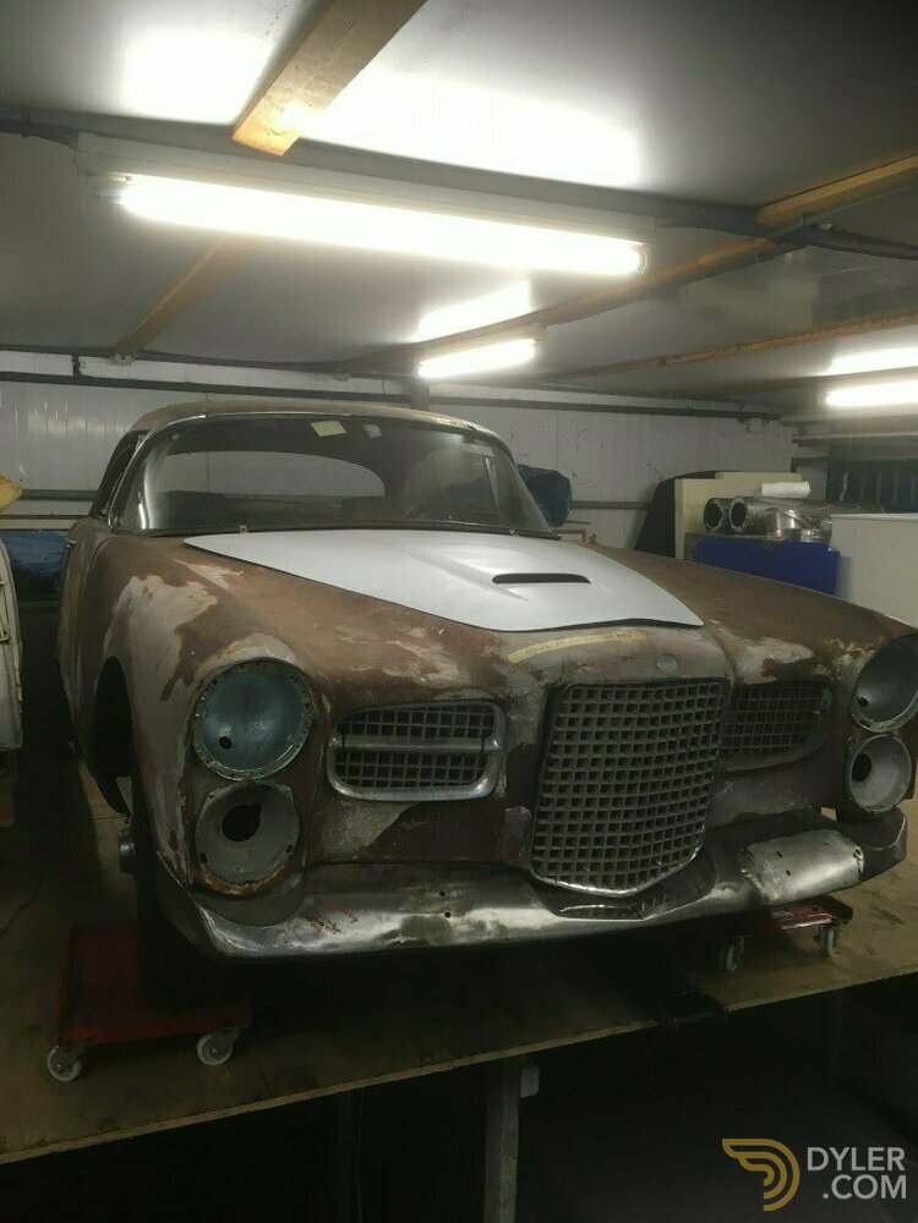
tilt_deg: -8.9
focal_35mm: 29
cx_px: 459
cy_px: 612
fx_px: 1025
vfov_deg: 61.7
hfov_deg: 48.2
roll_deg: -1.5
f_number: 2.2
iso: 64
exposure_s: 1/33
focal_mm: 4.15
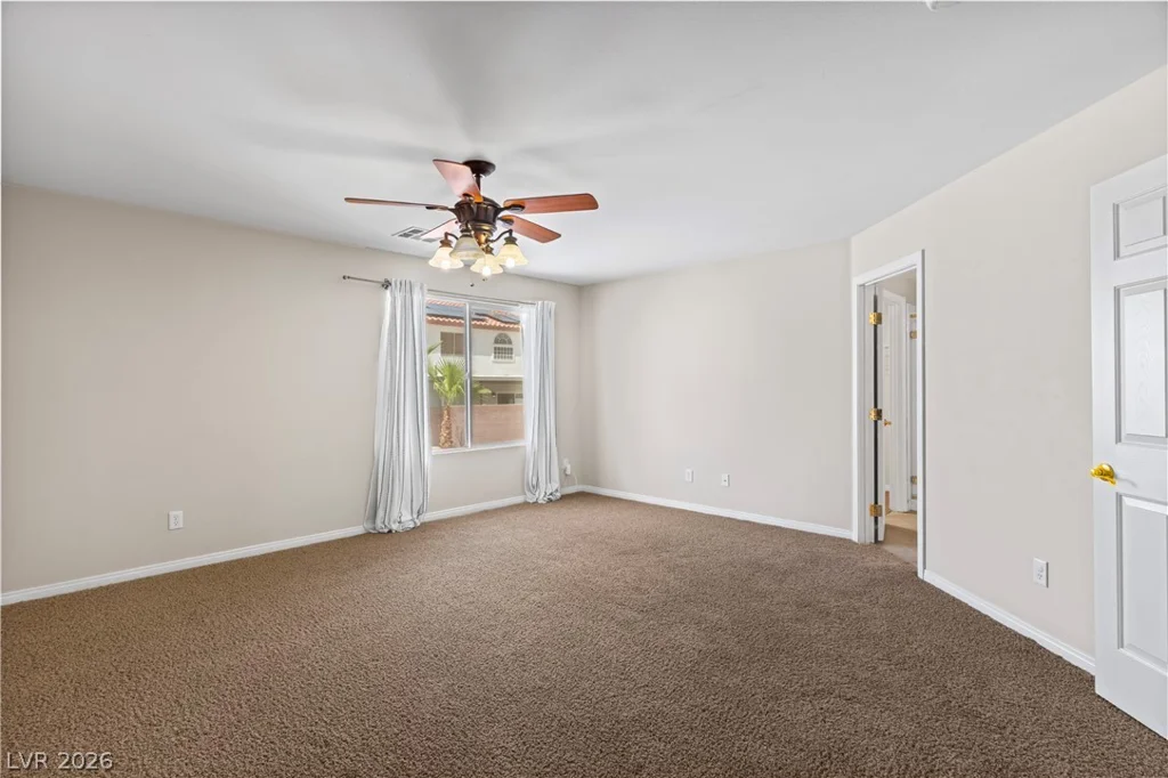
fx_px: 551
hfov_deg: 93.3
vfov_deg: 70.4
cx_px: 584
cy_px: 389
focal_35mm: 17
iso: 400
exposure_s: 1/200
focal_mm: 17
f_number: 8
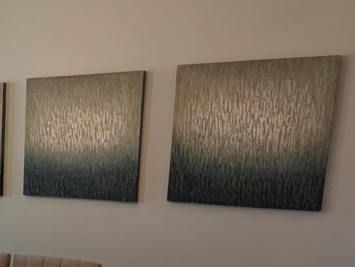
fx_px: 493
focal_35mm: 48
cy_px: 235
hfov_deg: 35.0
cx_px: -19
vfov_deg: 29.2
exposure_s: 1/300
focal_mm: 2.02
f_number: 1.7
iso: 55
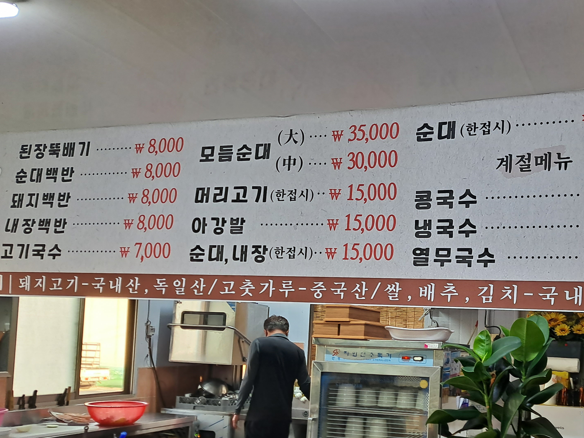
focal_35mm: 39
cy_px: 299
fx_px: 658
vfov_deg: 36.4
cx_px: 411
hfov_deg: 46.7
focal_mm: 5.23
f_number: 1.8
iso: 40
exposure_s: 1/60
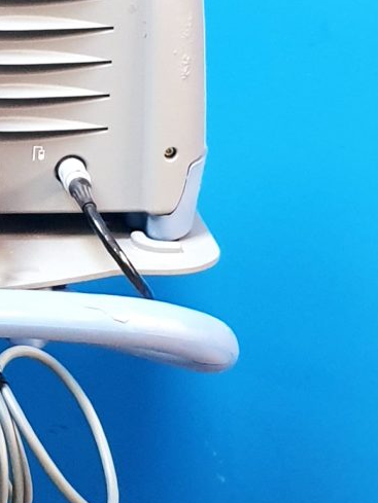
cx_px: -216
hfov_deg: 10.5
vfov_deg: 14.5
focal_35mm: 136
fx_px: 1979
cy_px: 228
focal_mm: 4.3
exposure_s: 1/50
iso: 320
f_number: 1.5
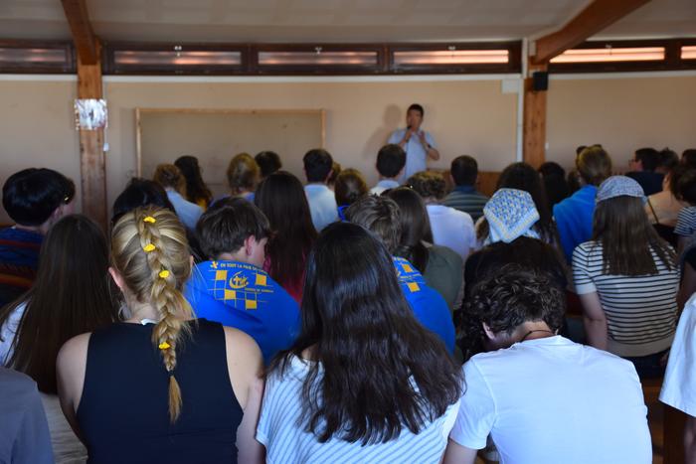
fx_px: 1015
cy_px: 232
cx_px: 348
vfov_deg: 25.8
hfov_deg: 37.8
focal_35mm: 52
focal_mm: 35
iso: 450
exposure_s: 1/60
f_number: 4.2
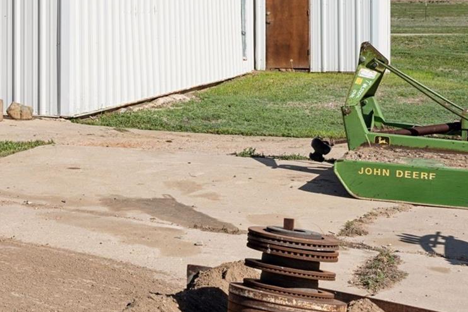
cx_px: -35
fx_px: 1196
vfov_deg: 14.6
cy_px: -18
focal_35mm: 92
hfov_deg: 21.1
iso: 400
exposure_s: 1/1250
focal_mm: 42
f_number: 9
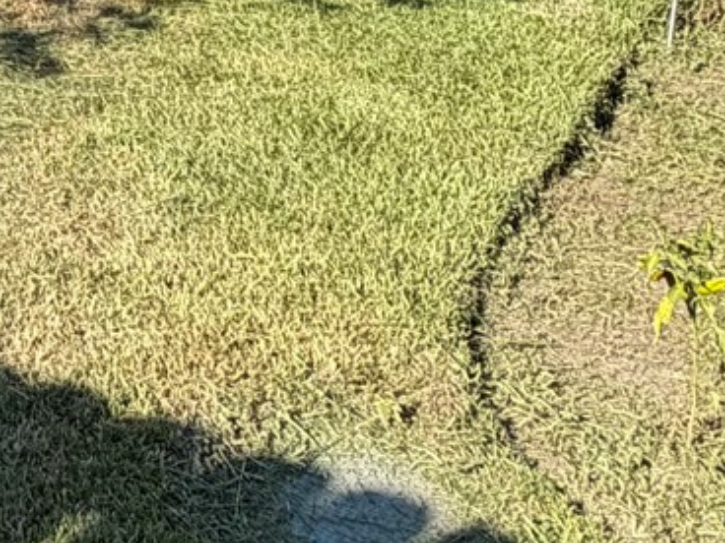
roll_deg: -2.9
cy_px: -395
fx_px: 1634
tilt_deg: -2.6
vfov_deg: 16.3
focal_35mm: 78
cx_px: -154
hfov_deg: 22.9
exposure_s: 1/742
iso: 40
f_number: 2.2
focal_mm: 2.22
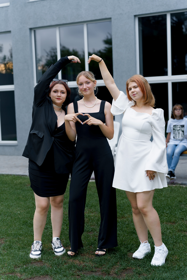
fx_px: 444
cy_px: 140
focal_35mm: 57
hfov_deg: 23.8
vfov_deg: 35.1
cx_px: 94
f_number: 2.8
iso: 250
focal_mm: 57
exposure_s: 1/125
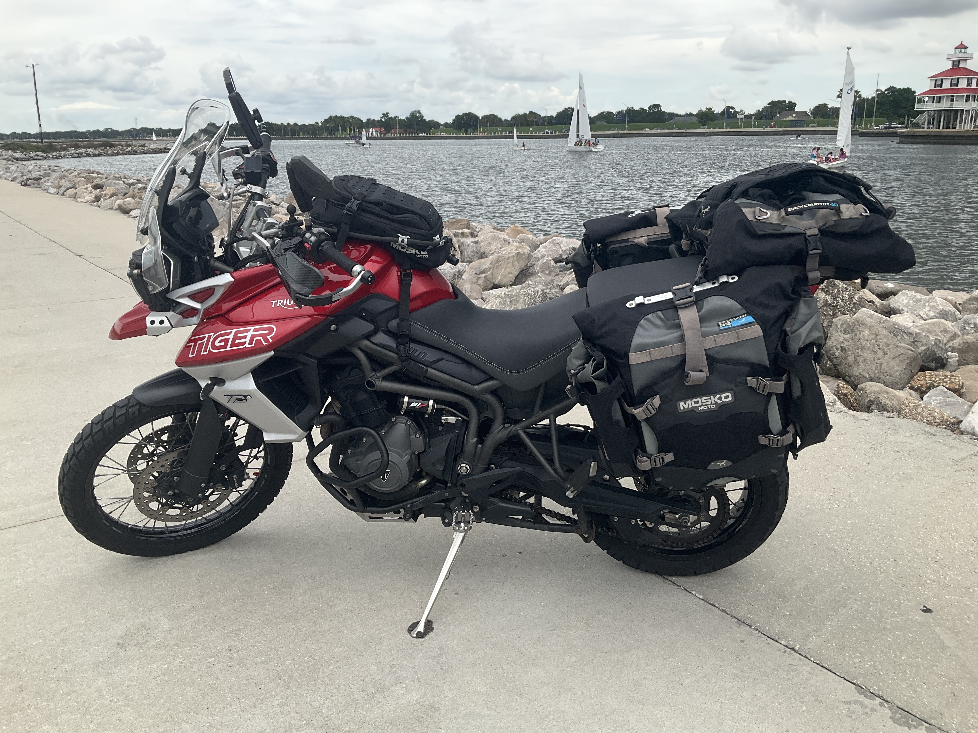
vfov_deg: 48.2
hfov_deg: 61.7
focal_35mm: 29
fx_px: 819
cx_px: 489
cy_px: 366
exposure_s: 1/1144
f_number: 1.8
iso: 25
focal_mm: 3
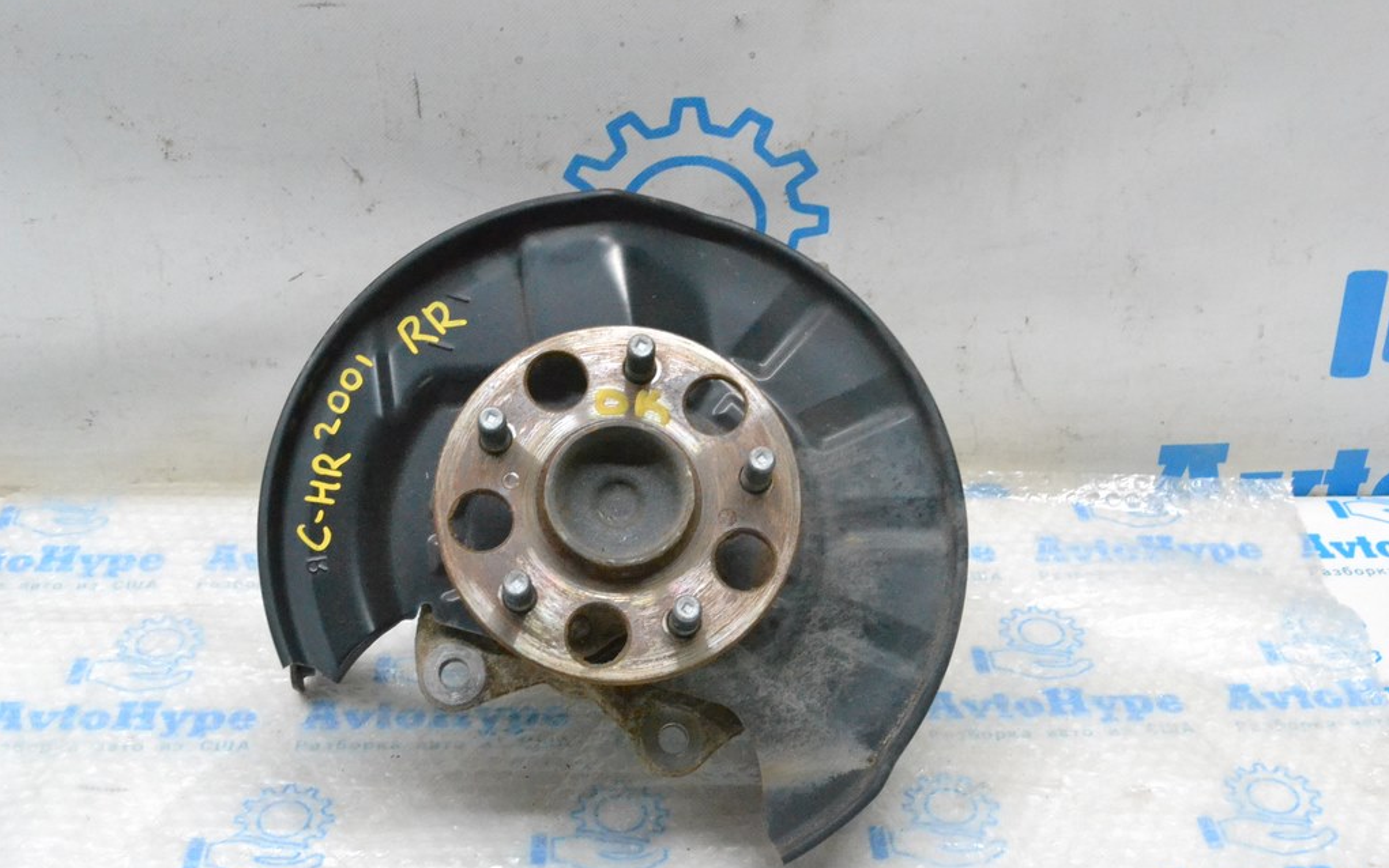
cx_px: 696
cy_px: 452
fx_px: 1685
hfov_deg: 44.8
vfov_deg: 28.9
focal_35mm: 45
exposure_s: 1/100
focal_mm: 29
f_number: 11
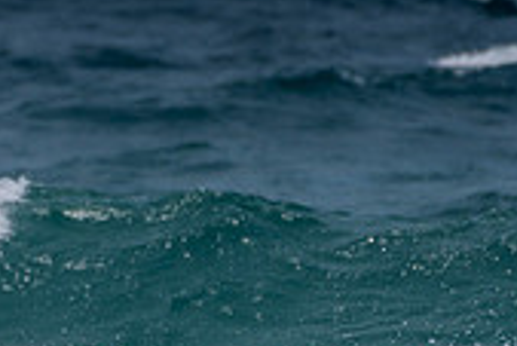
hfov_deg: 1.0
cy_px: 374
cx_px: 107
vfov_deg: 0.7
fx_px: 30255
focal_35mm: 2105
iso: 64
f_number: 5.6
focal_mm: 500
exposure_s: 1/2000
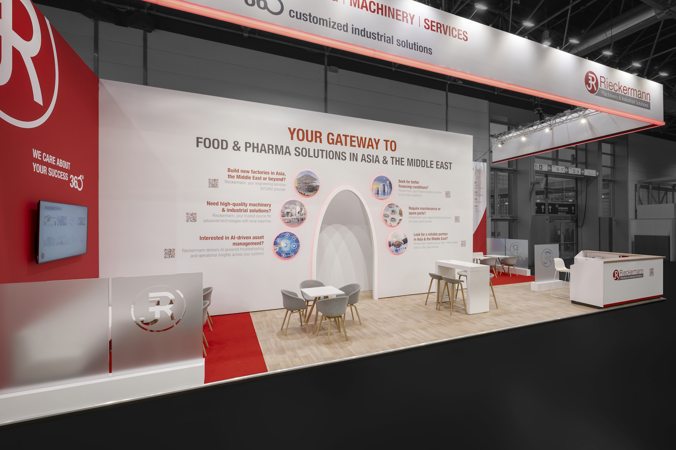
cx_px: 335
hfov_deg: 100.4
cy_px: 218
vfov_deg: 77.3
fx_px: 282
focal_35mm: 15
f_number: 13
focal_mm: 14
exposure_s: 1/25
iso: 200
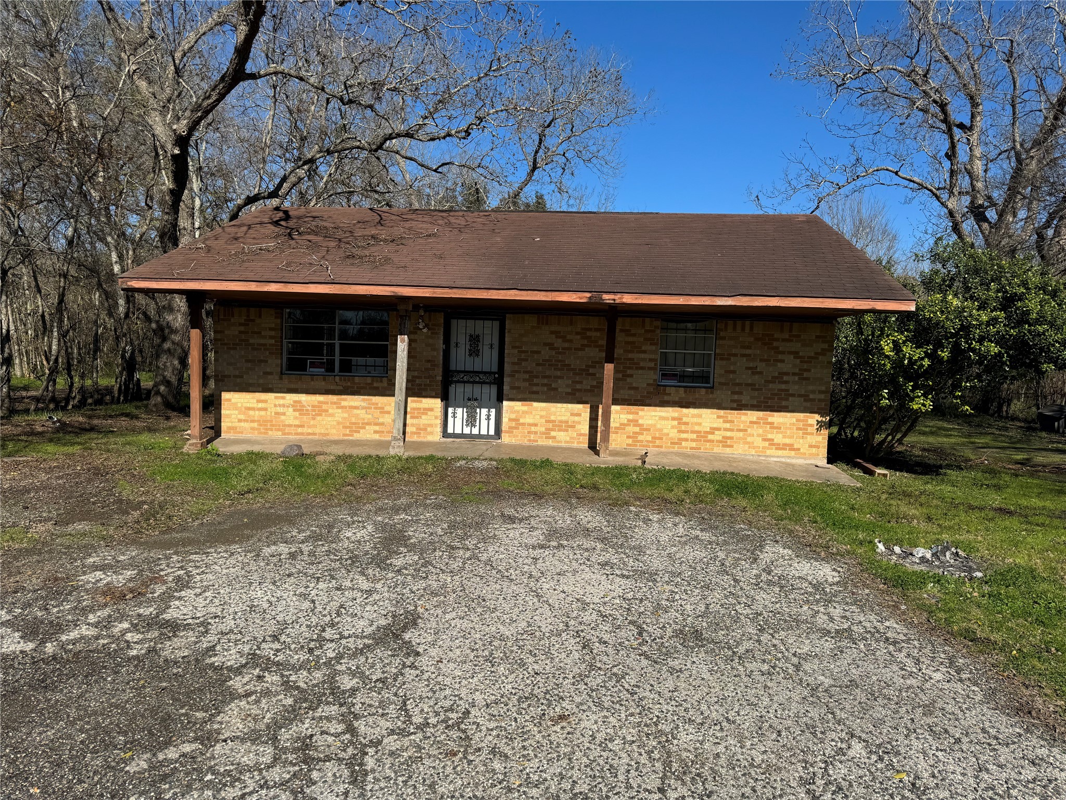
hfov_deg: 71.6
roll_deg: -2.4
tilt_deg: -4.0
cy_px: 400
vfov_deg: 56.8
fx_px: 739
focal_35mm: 24
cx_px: 533
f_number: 1.78
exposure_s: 1/5348
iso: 80
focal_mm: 6.86
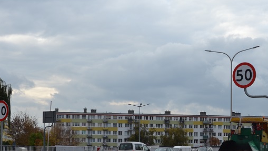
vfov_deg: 16.2
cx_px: 169
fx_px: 526
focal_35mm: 74
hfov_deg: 28.5
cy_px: 120
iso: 100
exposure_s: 1/160
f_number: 6.3
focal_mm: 30
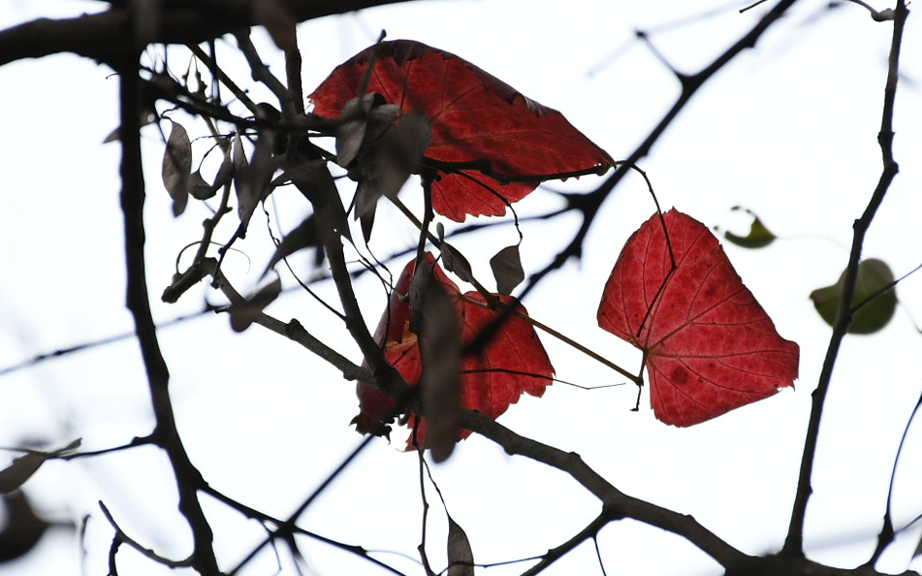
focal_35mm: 461
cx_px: 500
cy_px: 294
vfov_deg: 2.8
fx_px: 11582
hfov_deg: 4.6
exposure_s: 1/1000
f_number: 6.3
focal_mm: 140
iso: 1000
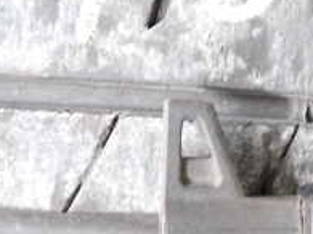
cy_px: 135
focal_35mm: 77
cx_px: 369
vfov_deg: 19.1
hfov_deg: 23.3
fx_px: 696
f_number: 2
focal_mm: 4.5
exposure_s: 1/30
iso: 250
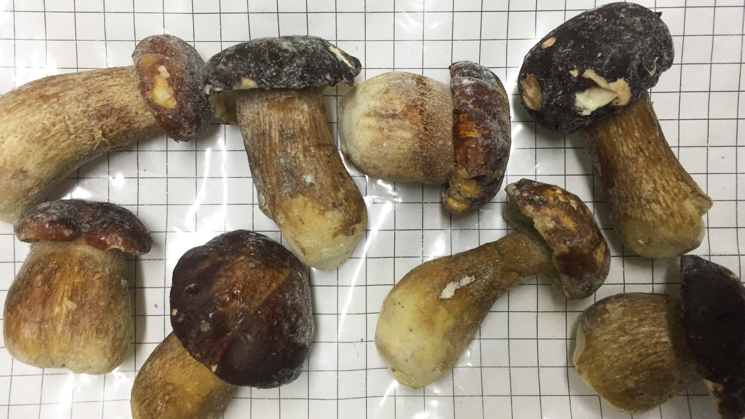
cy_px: 176
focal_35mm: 32
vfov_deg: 36.6
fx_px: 632
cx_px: 370
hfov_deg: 61.0
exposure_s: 1/33
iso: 160
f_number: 2.2
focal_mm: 4.15
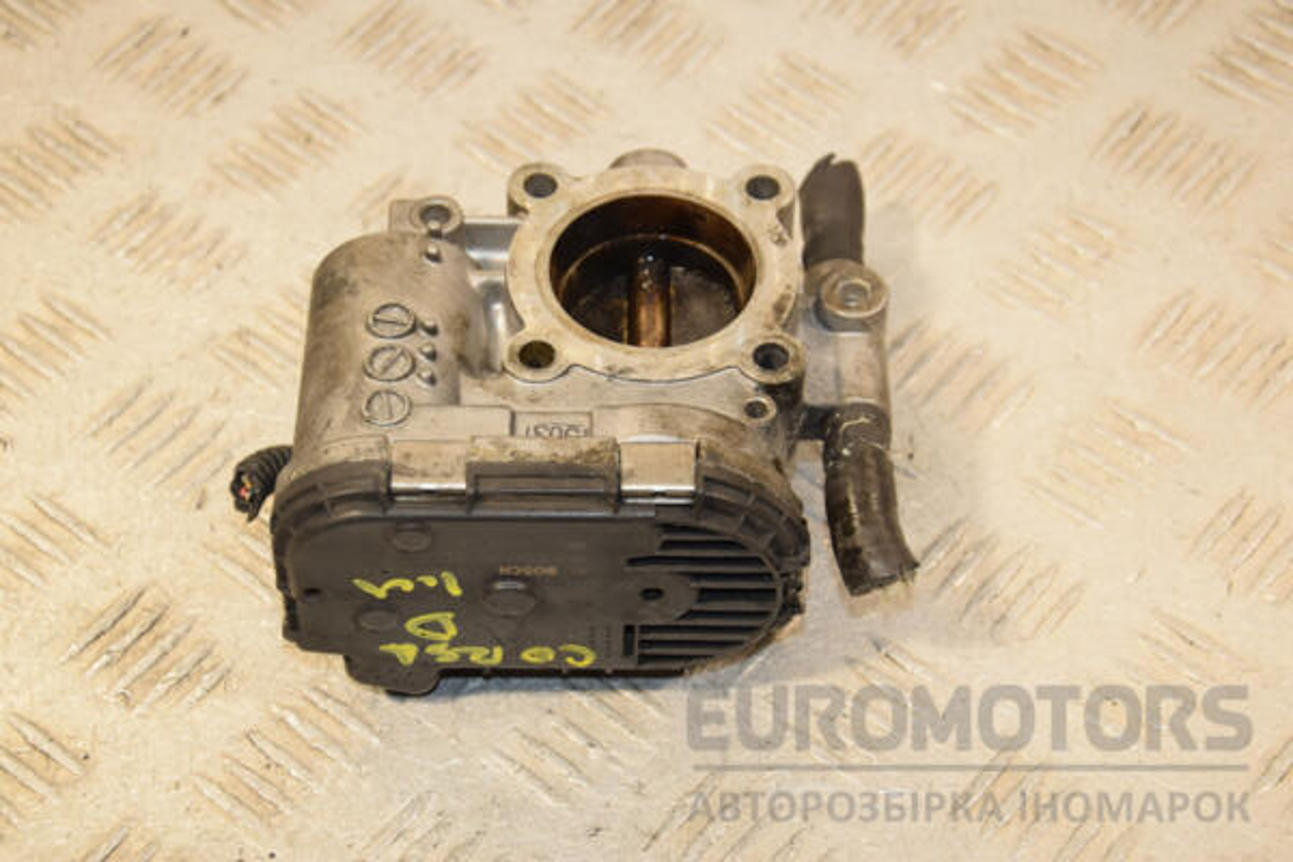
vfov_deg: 17.5
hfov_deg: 26.0
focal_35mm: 78
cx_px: 646
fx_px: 2801
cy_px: 431
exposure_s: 1/200
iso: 800
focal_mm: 52
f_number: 6.3
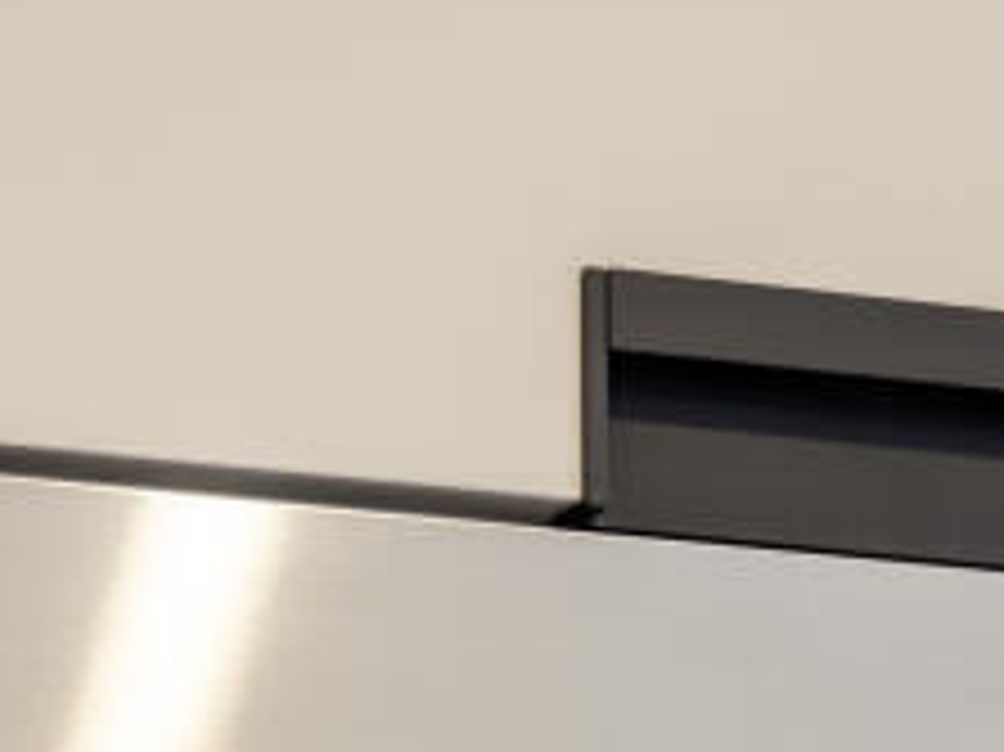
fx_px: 8378
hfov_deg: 6.9
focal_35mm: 289
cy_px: 1626
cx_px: 783
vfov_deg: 5.0
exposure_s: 1/25
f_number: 4
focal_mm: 80
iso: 100
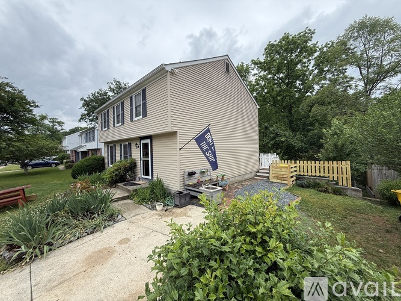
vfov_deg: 85.7
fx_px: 162
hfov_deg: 102.1
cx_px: 200
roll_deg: +1.4
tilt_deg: -0.9
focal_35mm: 14
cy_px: 150
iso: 50
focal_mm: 2.22
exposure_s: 1/173
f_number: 2.2
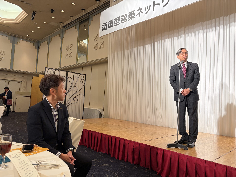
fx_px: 177
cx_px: 118
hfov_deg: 67.3
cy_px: 88
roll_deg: -2.0
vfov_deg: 53.1
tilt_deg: +4.6
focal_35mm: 26
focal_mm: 5.96
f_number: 1.6
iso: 80
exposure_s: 1/100
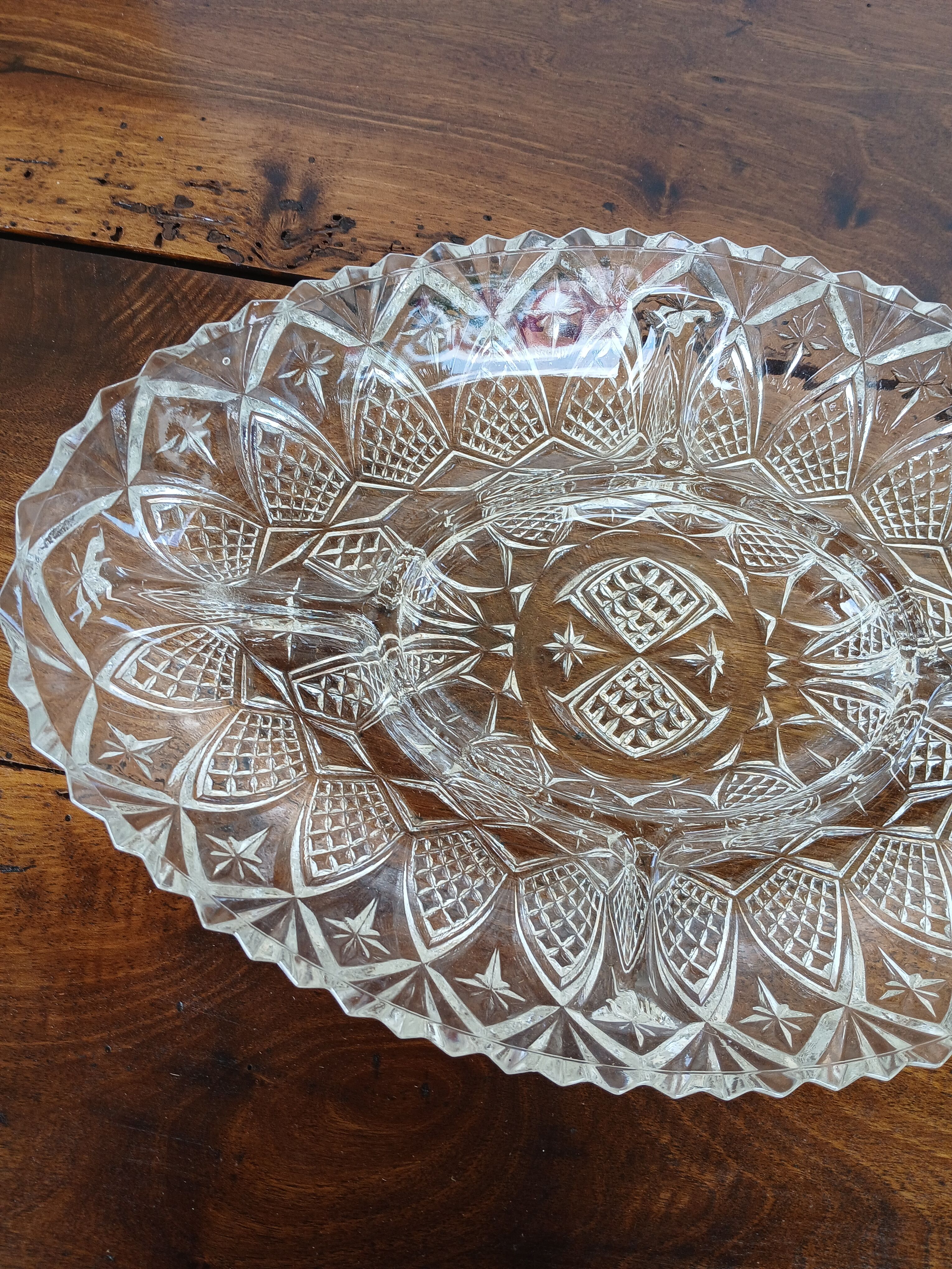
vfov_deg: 67.3
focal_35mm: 26
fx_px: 953
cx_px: 476
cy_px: 634
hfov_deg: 53.1
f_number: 1.8
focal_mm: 3.98
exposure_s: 1/50
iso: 32
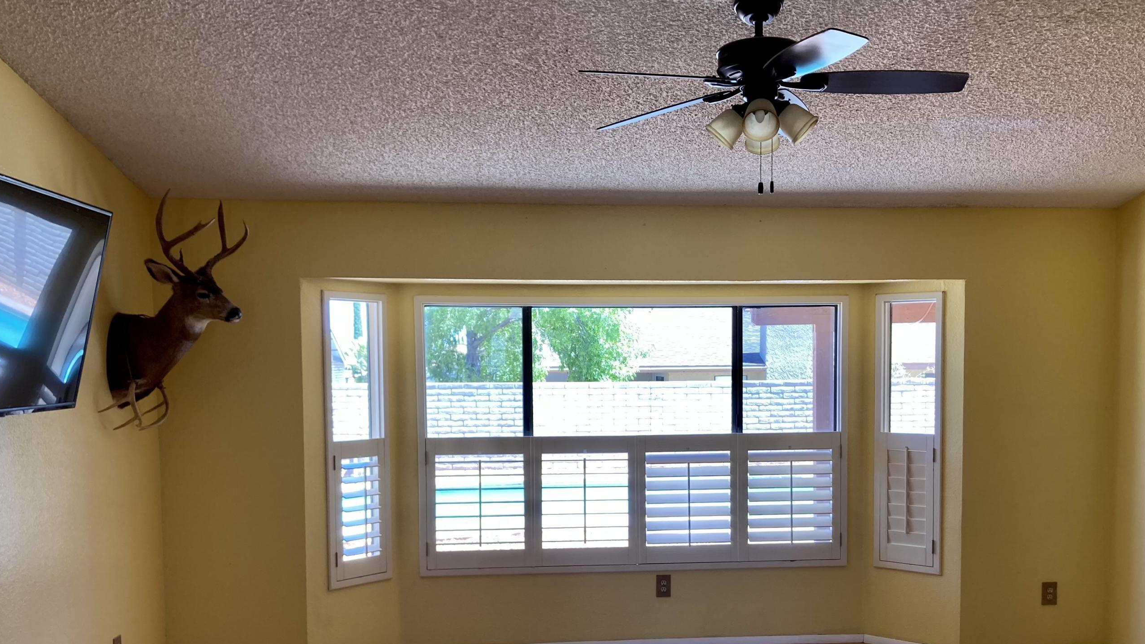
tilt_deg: -4.7
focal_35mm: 36
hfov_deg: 55.2
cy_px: 454
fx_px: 1093
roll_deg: -0.2
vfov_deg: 32.4
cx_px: 635
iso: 40
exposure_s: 1/120
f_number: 1.8
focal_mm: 3.99
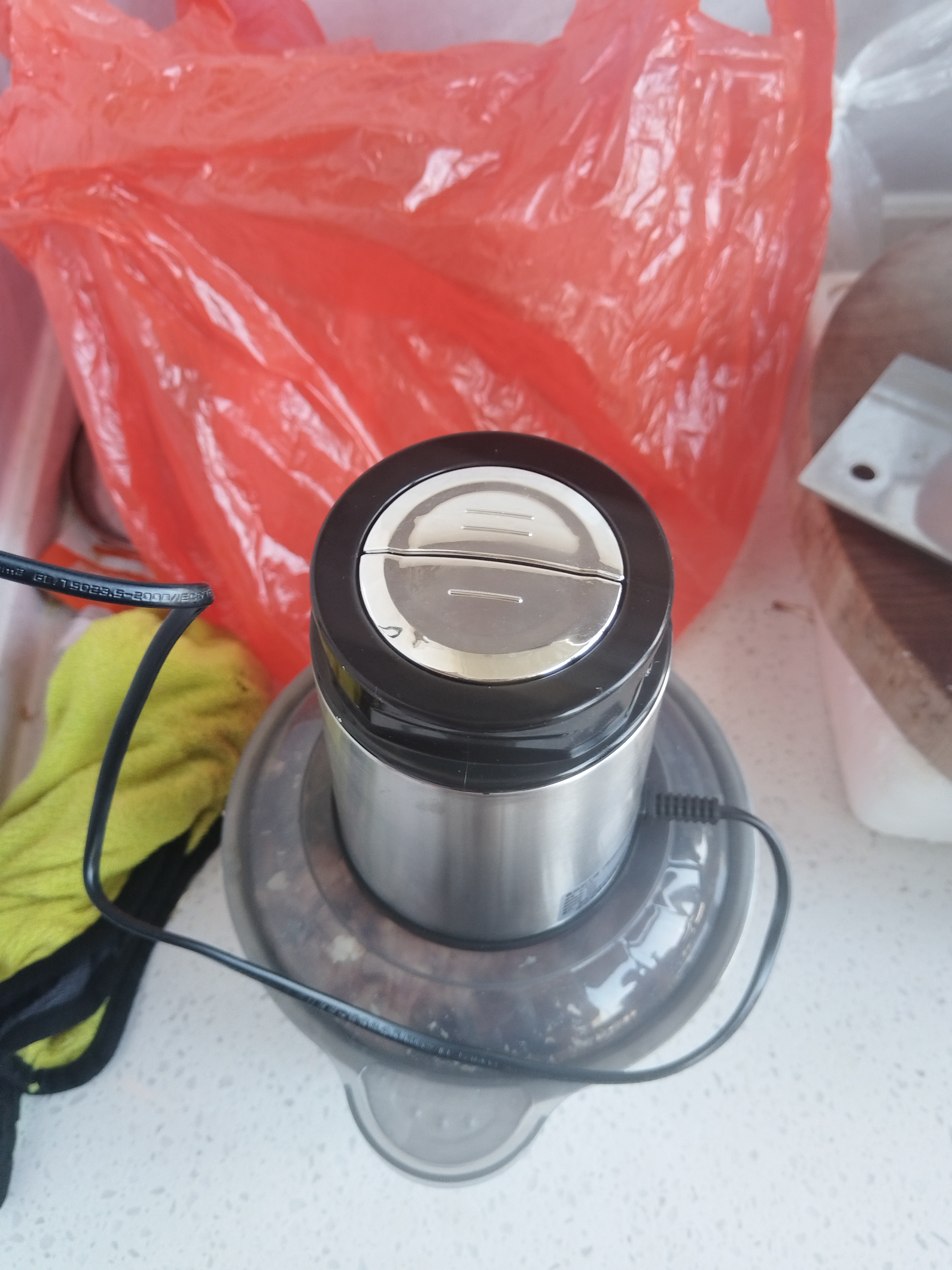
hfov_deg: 53.1
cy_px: 635
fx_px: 953
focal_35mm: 26
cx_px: 476
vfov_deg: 67.3
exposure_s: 1/50
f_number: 1.9
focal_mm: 4.95
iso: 691
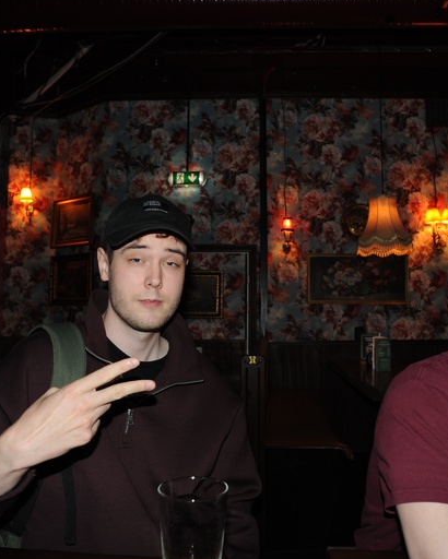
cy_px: 275
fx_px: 480
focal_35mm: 29
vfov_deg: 60.4
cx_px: 268
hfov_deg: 49.7
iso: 800
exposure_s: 1/60
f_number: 5
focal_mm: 20
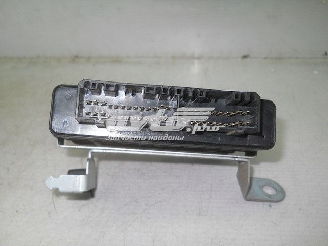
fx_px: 388
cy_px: 123
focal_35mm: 41
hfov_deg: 45.8
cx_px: 164
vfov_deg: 35.1
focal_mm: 6.72
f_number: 5.5
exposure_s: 1/30
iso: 80
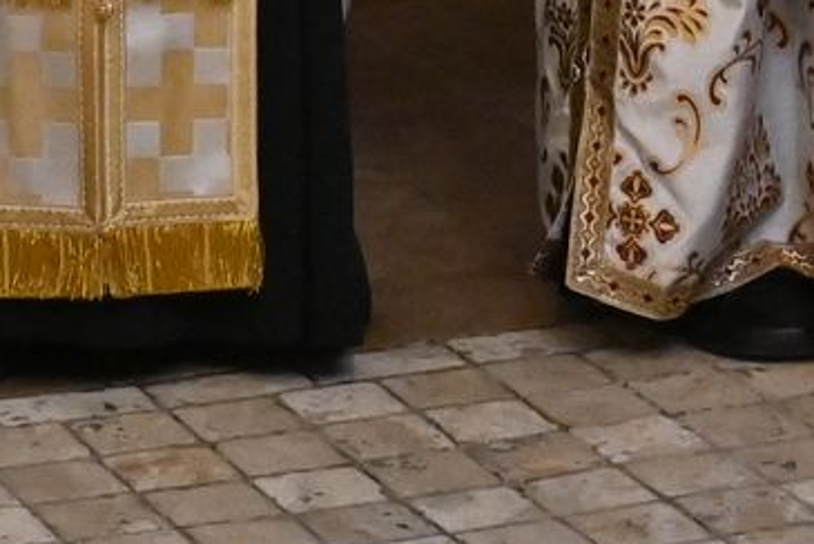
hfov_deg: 9.3
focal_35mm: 221
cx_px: 74
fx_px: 4994
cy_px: -1140
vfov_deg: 5.8
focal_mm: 21.5
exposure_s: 1/160
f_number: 3.5
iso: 2200
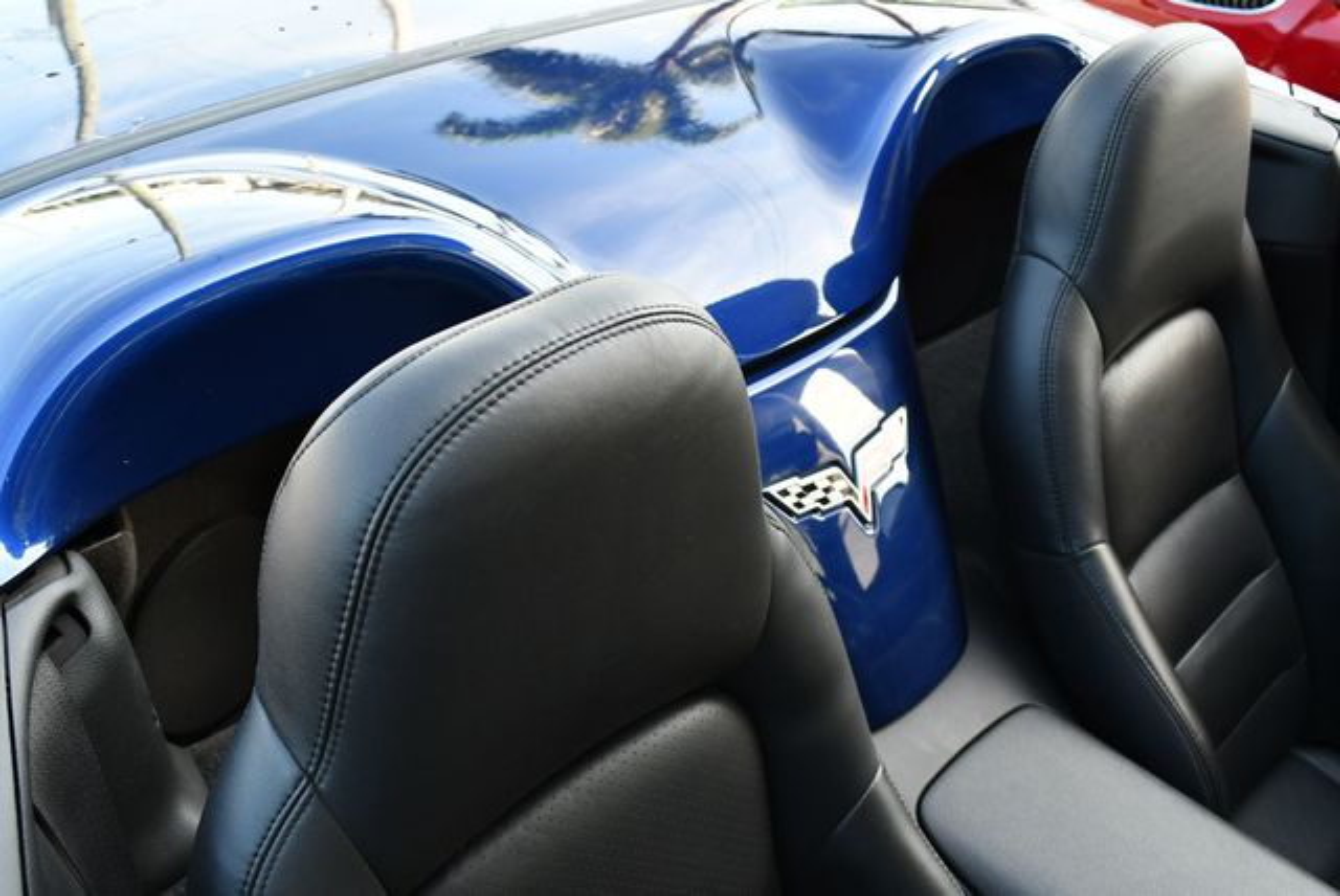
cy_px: 448
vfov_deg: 36.9
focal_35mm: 36
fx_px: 1341
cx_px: 670
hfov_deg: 53.1
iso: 400
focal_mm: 18
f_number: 4.5
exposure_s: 1/250
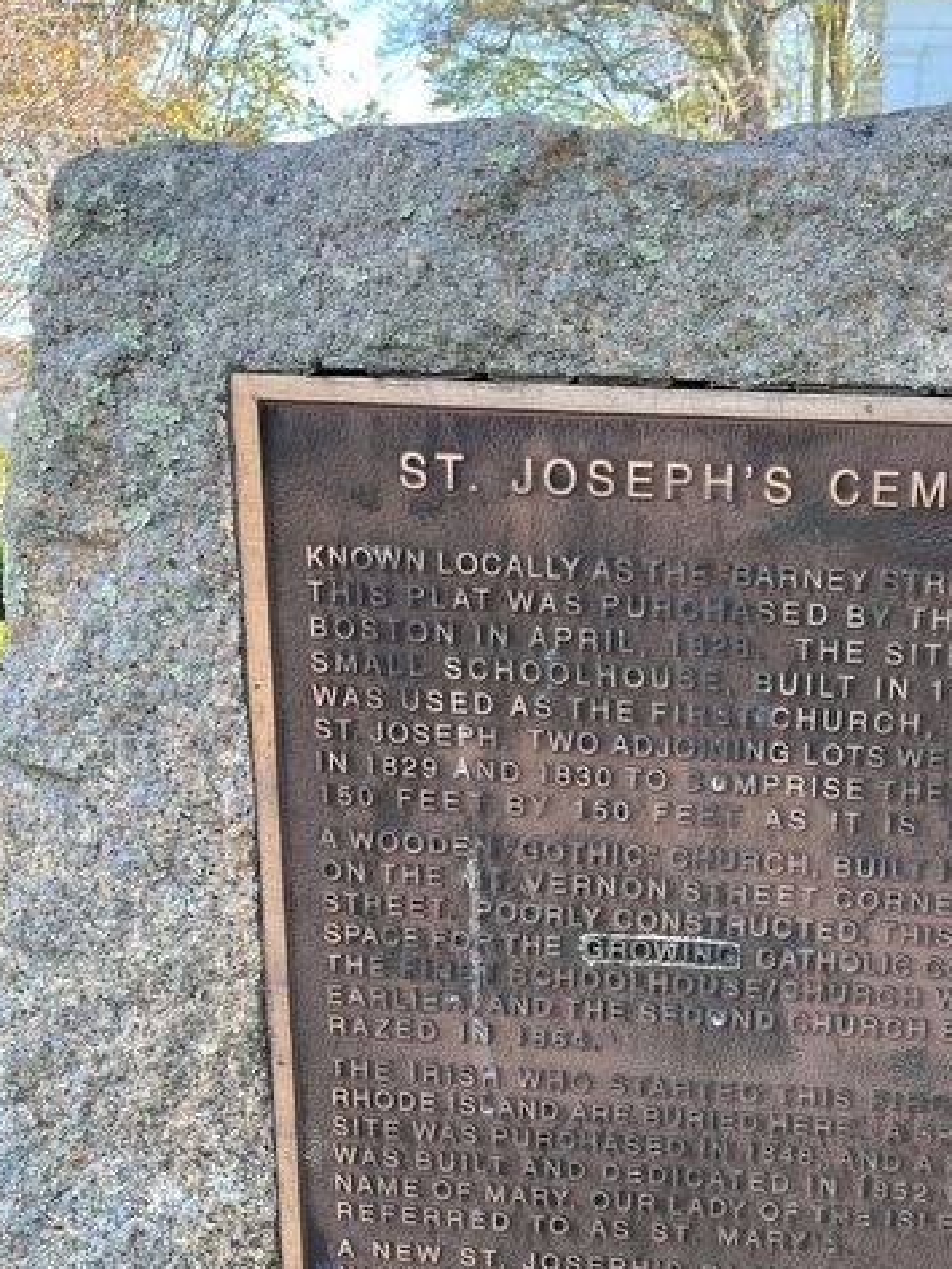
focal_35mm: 44
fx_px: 1613
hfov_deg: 31.9
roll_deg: -2.0
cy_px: 1036
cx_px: 775
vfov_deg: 40.9
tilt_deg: -16.9
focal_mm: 5.1
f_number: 1.6
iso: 64
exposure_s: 1/172
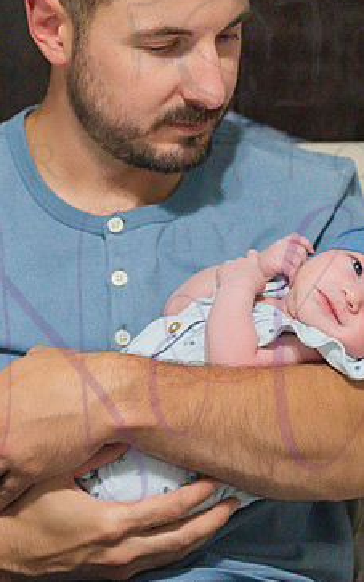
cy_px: 236
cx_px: 232
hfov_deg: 10.7
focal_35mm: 122
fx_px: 1936
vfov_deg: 17.1
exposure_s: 1/200
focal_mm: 75
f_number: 4.5
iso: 3200
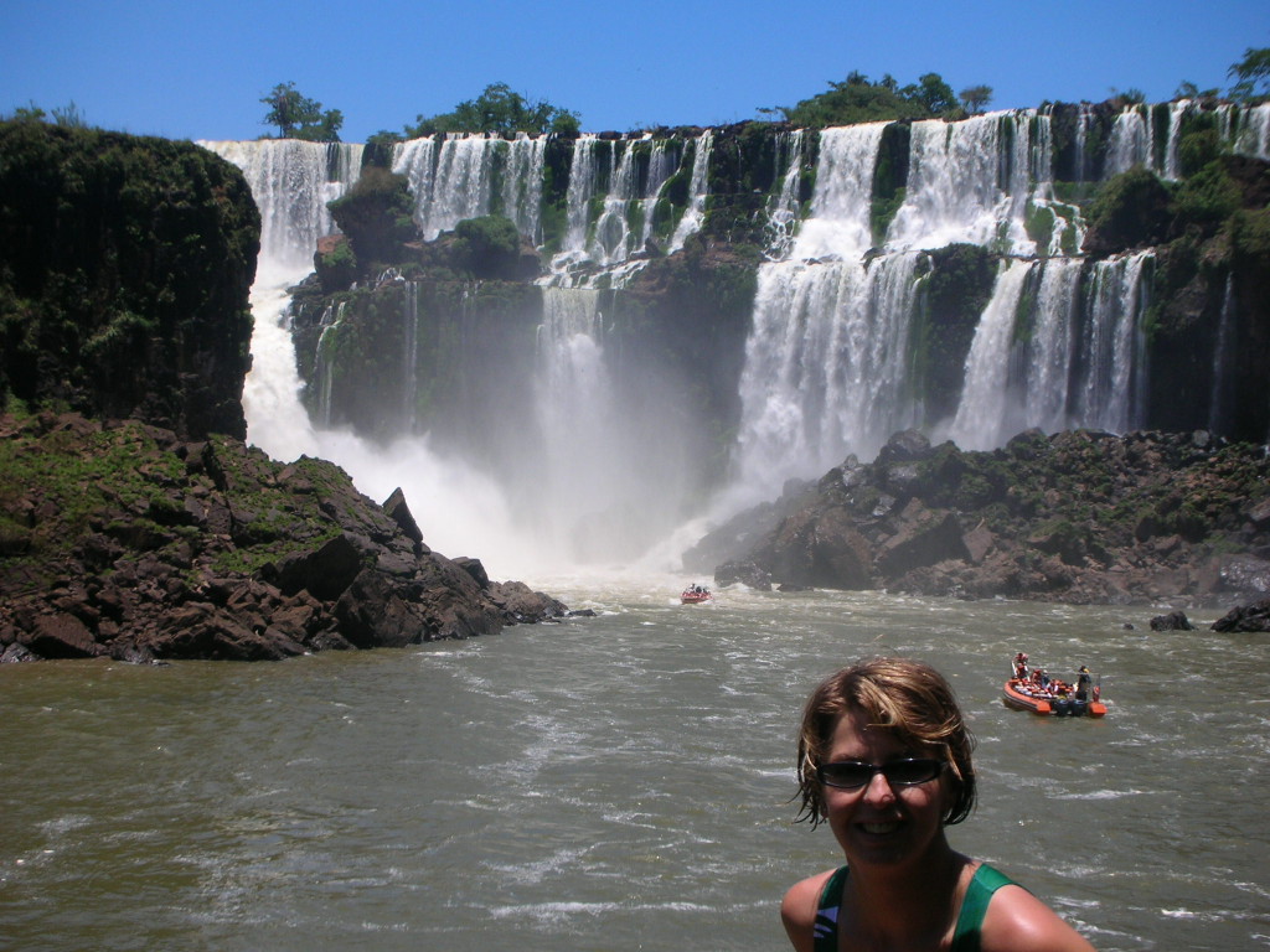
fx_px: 2238
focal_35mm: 61
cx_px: 635
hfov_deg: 31.7
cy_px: 476
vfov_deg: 24.0
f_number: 11.3
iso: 50
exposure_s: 1/79.1
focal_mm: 10.1
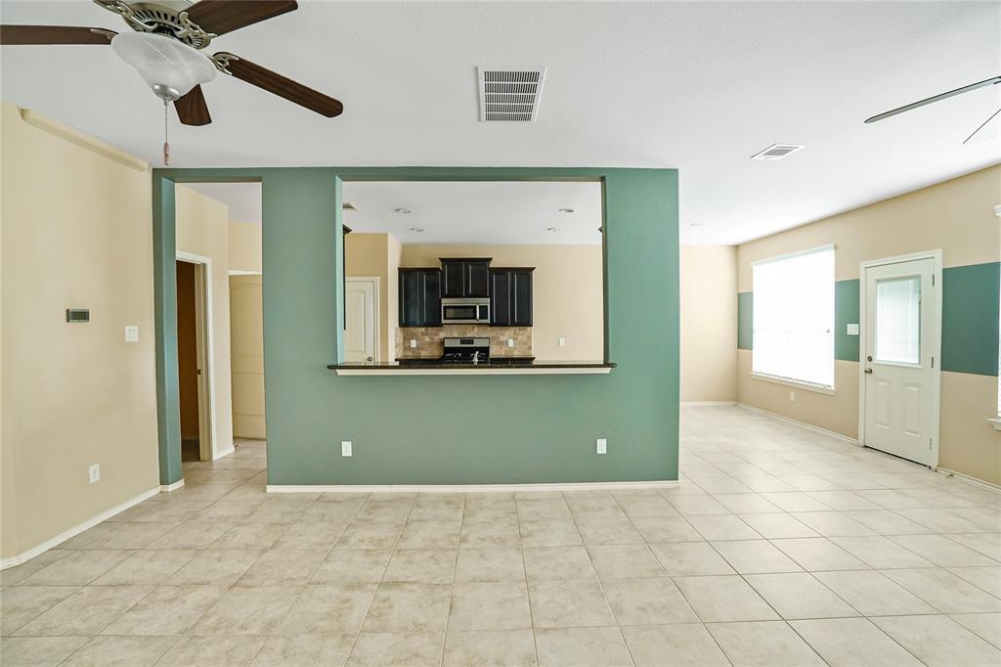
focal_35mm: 16
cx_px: 500
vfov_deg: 73.7
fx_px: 445
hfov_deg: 96.8
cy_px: 334
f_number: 5.6
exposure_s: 1/50
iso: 1600
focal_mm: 16
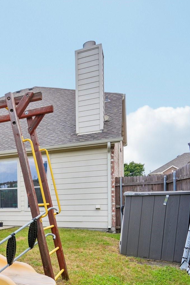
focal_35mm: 32
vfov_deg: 58.4
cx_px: -21
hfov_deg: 35.0
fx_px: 253
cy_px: 165
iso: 100
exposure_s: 1/250
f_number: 8
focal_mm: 16
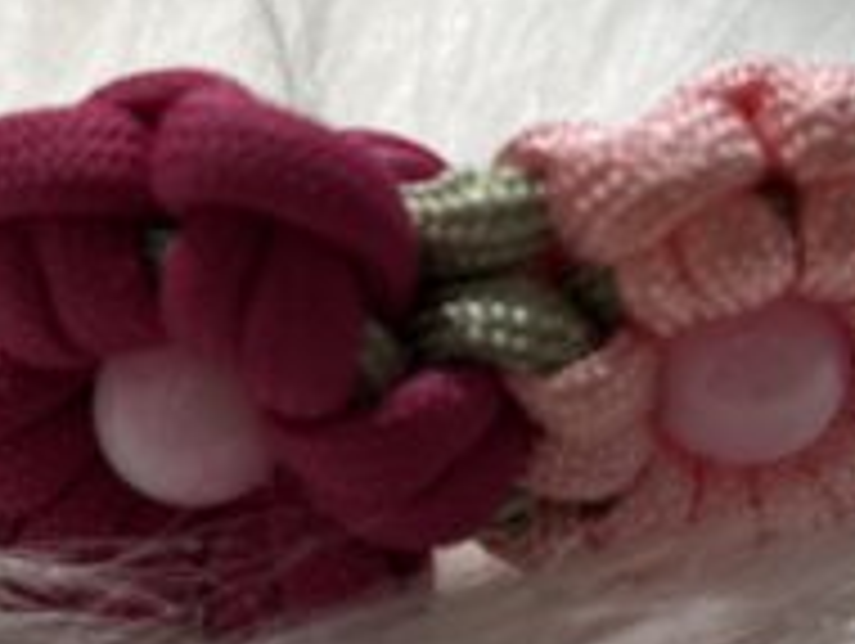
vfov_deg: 18.0
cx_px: 328
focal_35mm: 82
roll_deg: +3.2
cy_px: 198
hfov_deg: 23.8
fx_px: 2028
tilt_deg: -30.1
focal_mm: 5.1
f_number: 1.6
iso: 50
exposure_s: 1/121
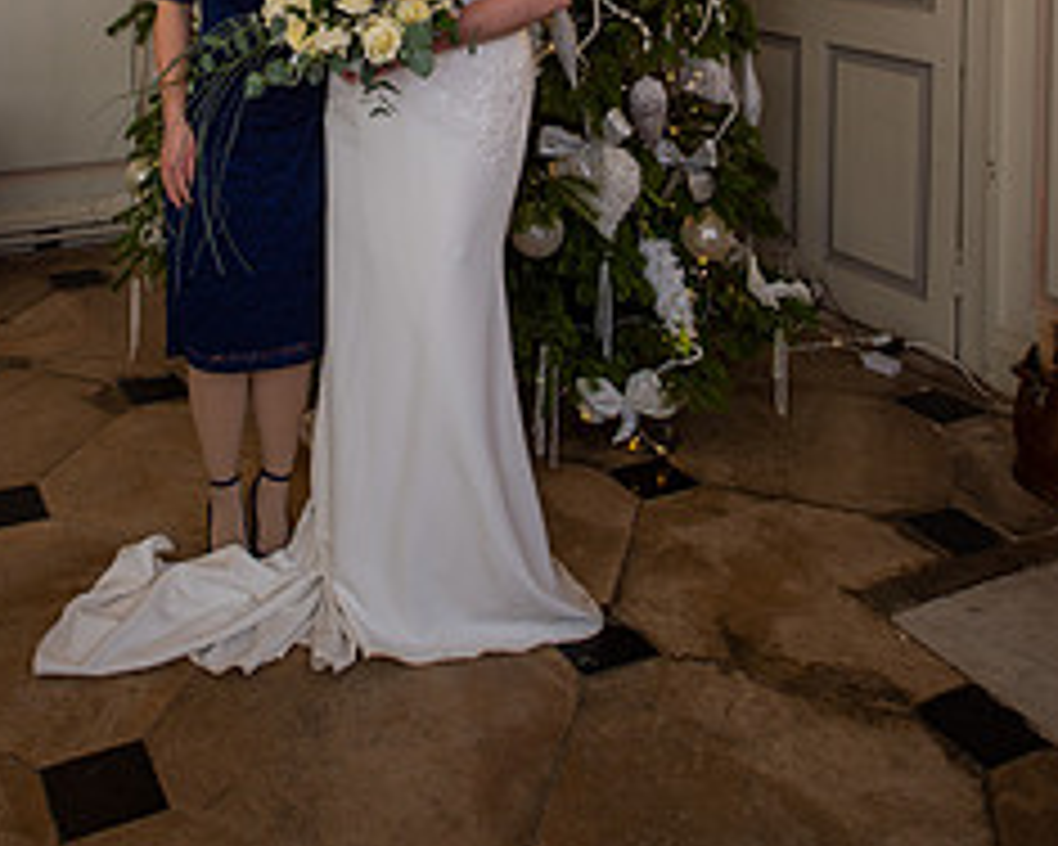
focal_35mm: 43
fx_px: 1346
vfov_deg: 30.6
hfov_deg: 42.6
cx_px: 394
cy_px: -122
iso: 500
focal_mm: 24
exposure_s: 1/80
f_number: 3.5
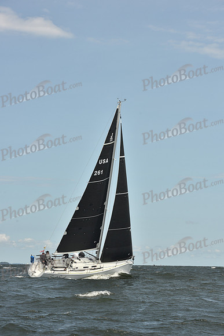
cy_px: 168
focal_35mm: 98
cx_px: 112
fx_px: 914
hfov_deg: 14.0
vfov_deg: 20.8
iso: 250
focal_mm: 98
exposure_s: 1/800
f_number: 9
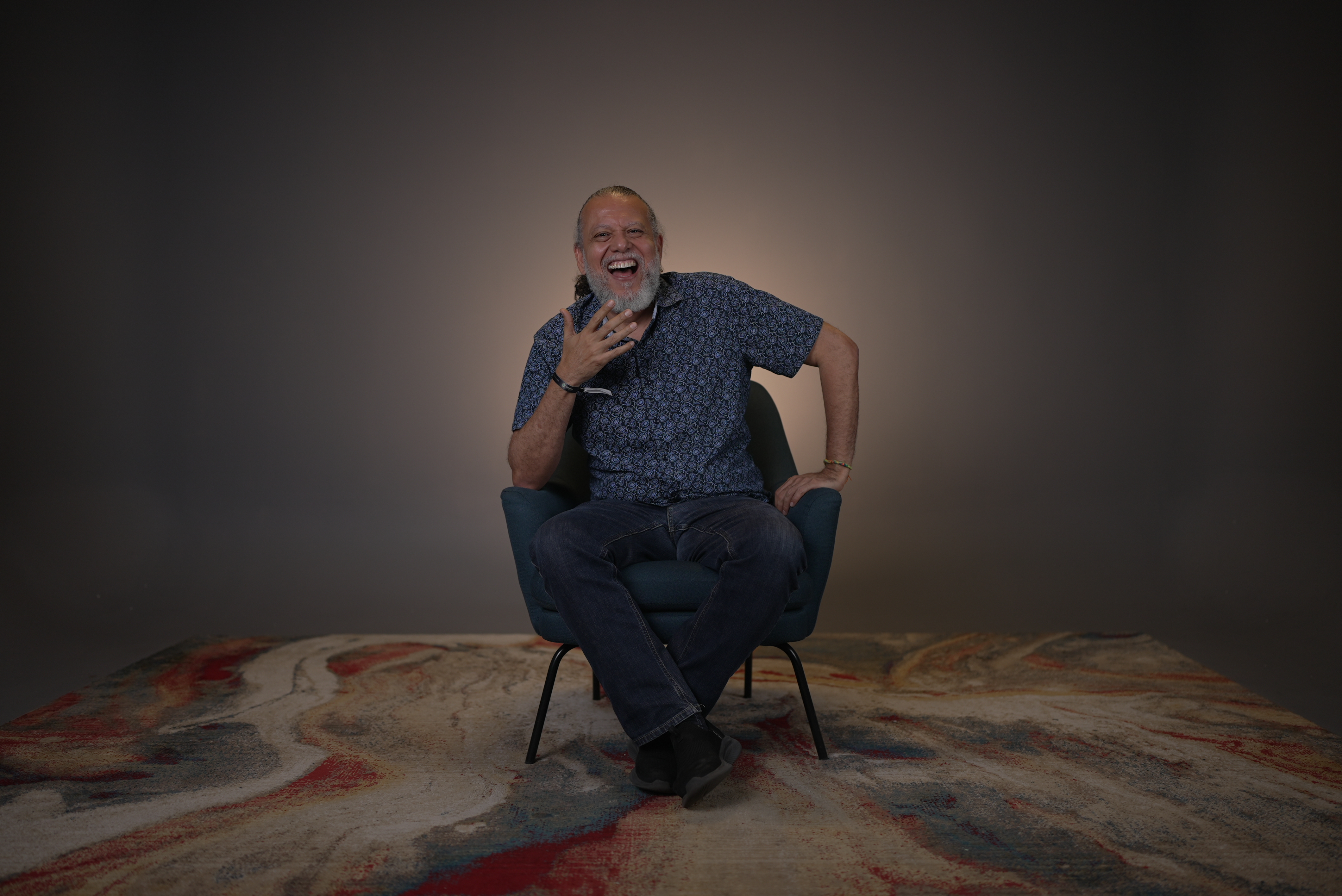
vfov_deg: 37.9
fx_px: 1305
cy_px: 448
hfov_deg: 54.4
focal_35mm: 35
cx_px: 671
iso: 100
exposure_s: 1/125
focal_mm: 35
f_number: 1.4
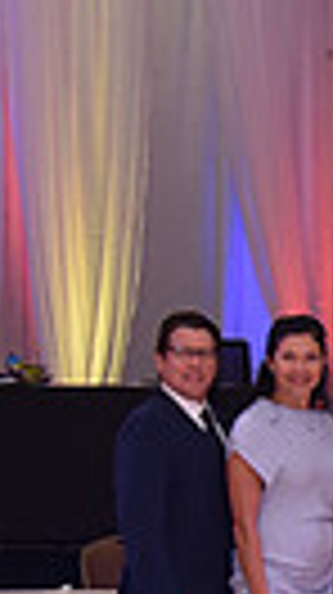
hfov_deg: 7.1
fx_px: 2471
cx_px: 882
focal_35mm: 157
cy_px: 524
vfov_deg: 13.6
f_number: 4.5
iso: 1000
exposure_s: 1/250
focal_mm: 34
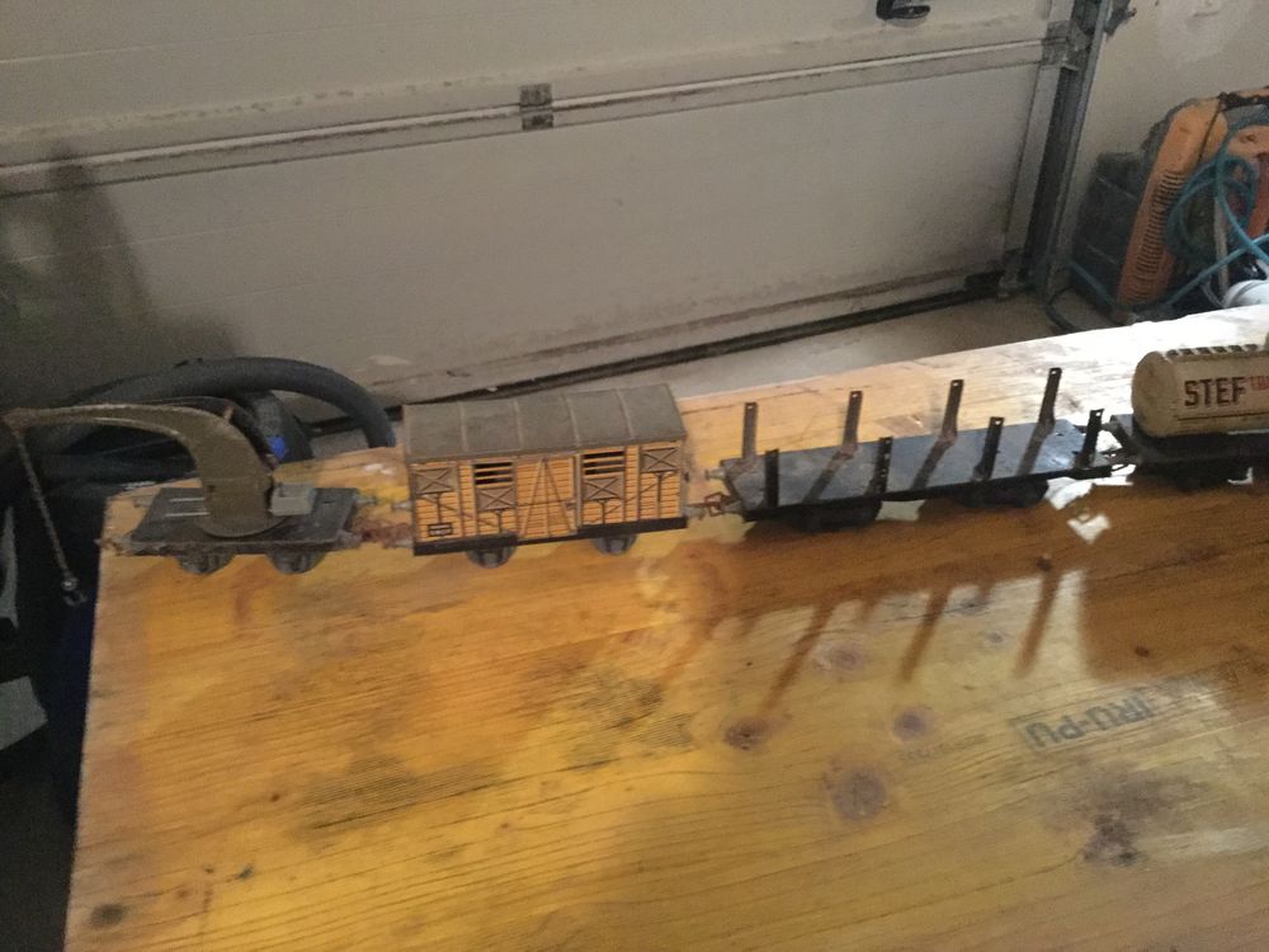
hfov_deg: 58.4
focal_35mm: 31
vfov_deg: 45.4
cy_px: 476
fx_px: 1136
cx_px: 634
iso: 800
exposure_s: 1/17
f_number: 2.4
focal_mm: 3.3
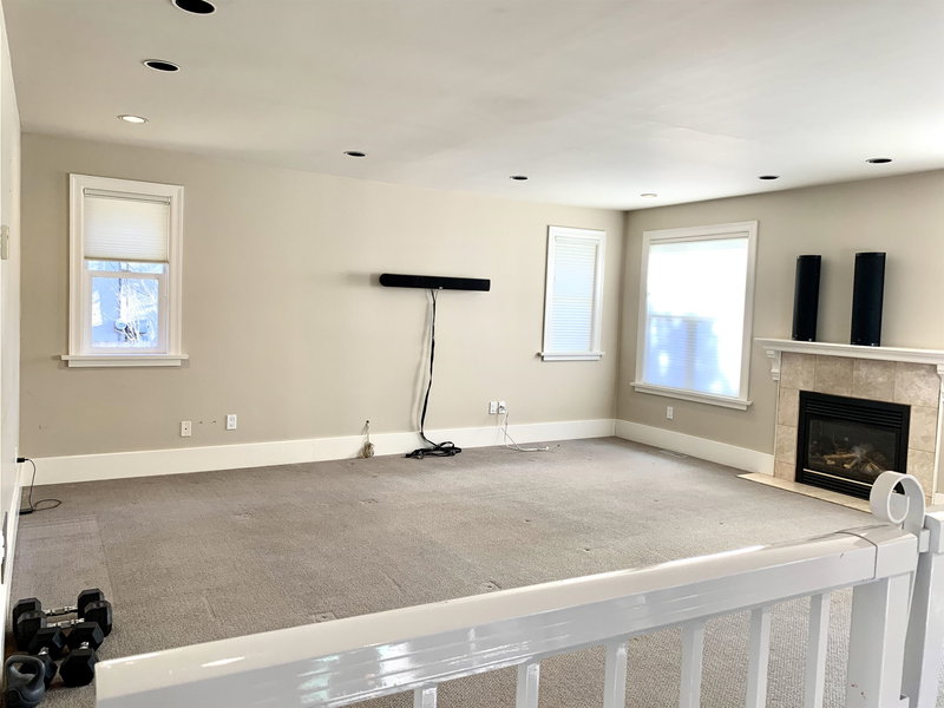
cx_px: 472
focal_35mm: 26
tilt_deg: -4.4
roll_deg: -1.3
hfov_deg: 67.3
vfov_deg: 53.1
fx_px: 709
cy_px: 354
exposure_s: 1/120
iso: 50
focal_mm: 4.25
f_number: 1.8
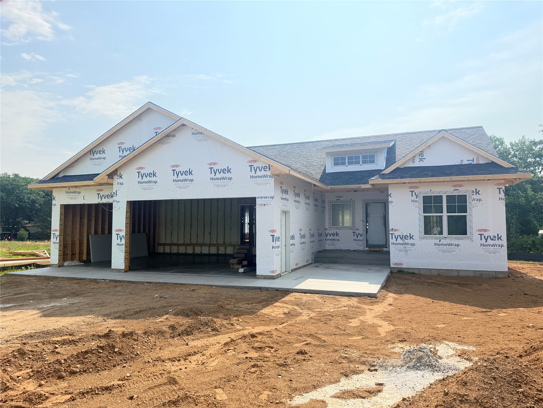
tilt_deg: +3.8
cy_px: 204
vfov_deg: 56.8
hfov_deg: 71.6
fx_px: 376
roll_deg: -0.2
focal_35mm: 24
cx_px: 272
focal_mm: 6.76
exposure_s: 1/4673
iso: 125
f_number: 1.78
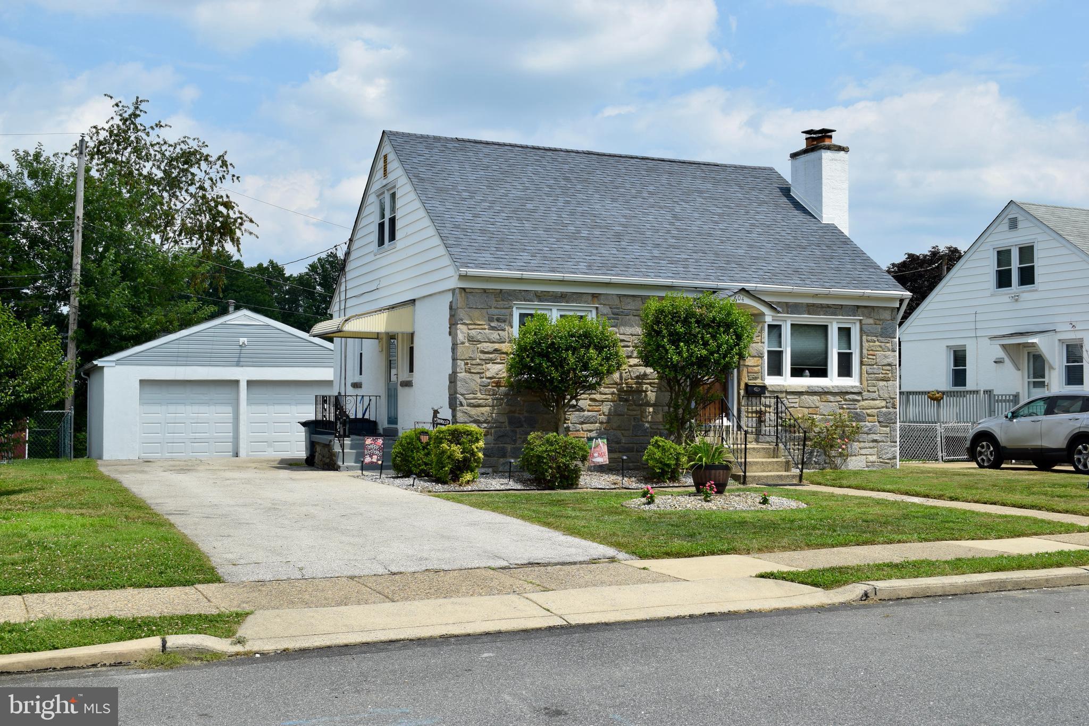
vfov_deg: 34.2
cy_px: 363
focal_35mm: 39
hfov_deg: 49.5
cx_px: 544
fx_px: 1180
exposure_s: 1/400
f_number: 10
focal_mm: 26
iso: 200
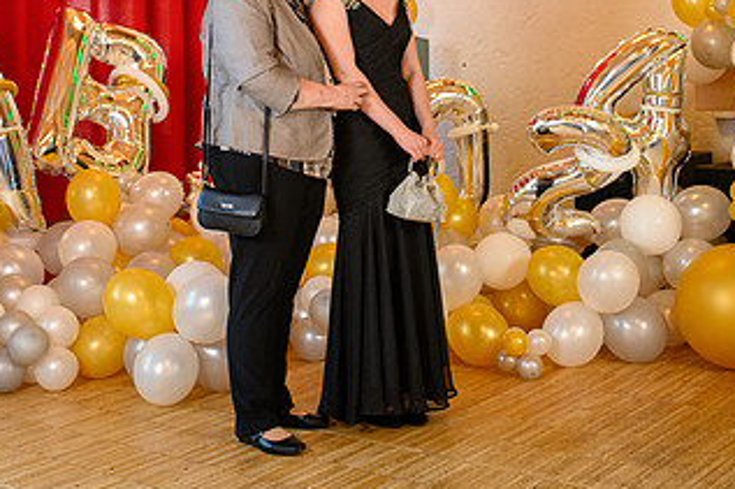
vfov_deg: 20.8
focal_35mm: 64
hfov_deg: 31.4
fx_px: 1306
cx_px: 325
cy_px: 53
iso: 1250
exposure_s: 1/100
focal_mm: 35
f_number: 3.5
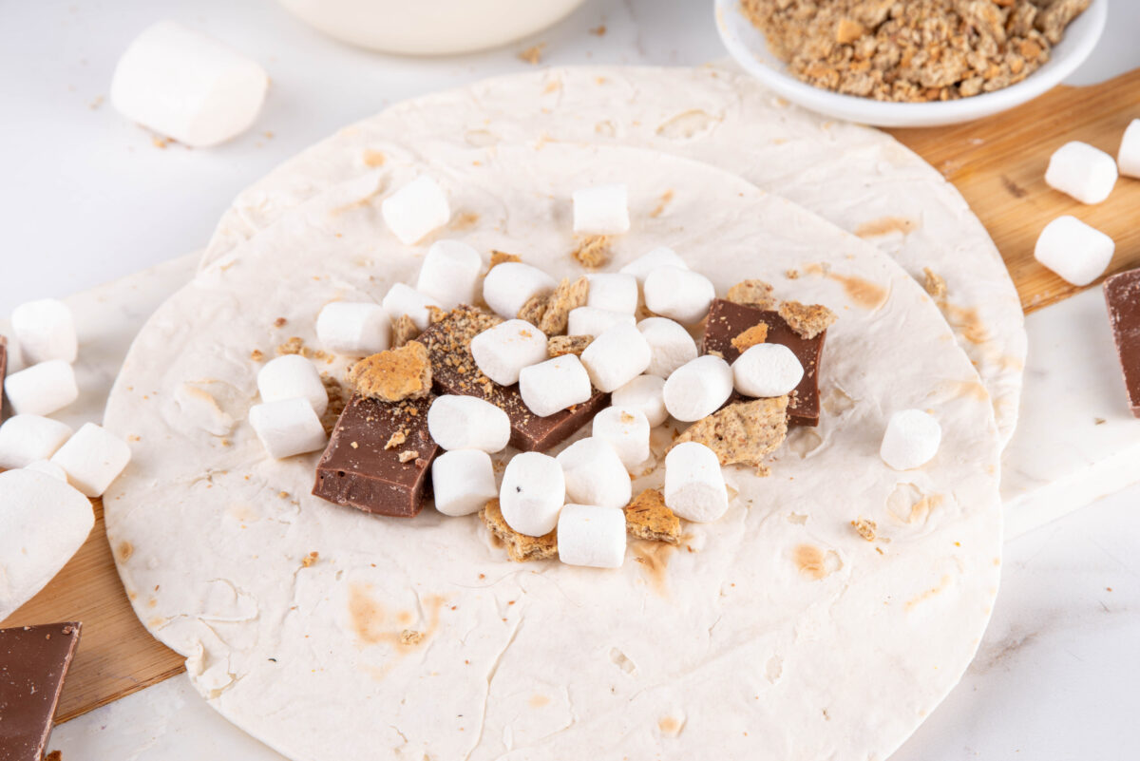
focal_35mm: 95
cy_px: 380
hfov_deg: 21.5
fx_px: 3009
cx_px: 570
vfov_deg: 14.4
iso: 100
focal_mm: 95
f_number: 20
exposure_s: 1/160
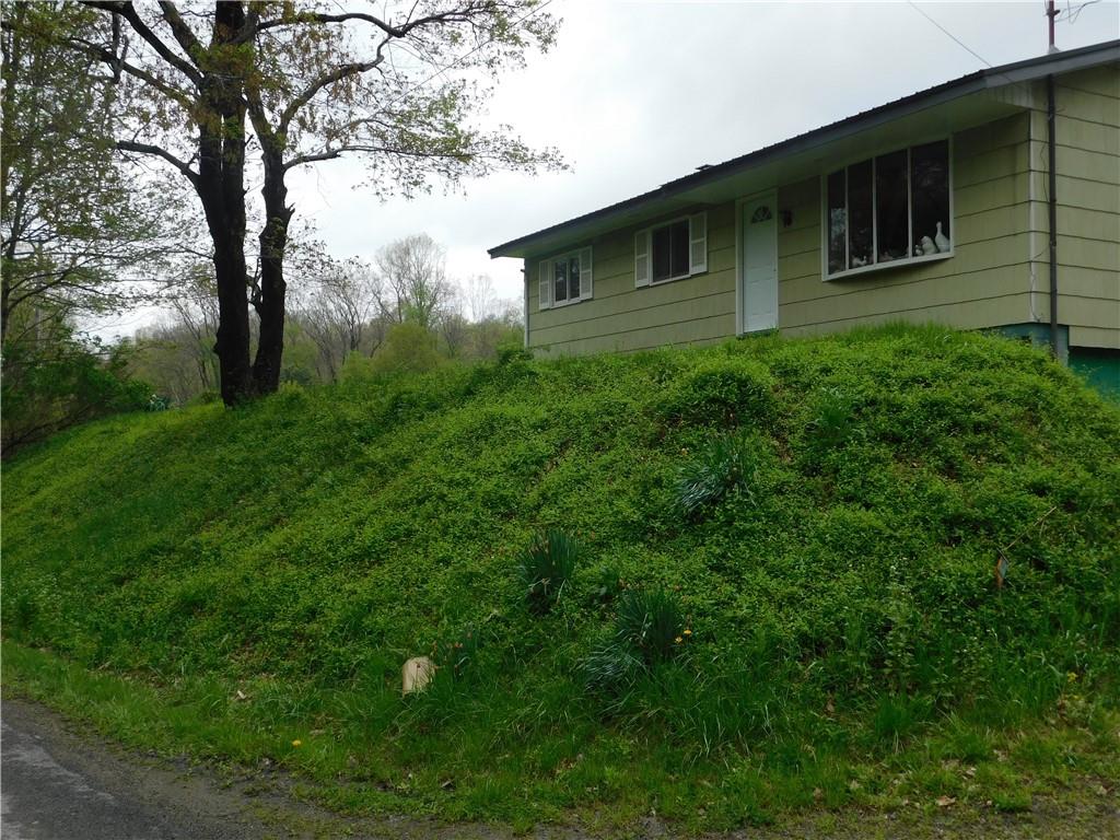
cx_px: 560
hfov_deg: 51.4
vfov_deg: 39.7
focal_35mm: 36
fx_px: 1165
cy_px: 420
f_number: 3.5
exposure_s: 1/400
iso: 125
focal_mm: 6.3
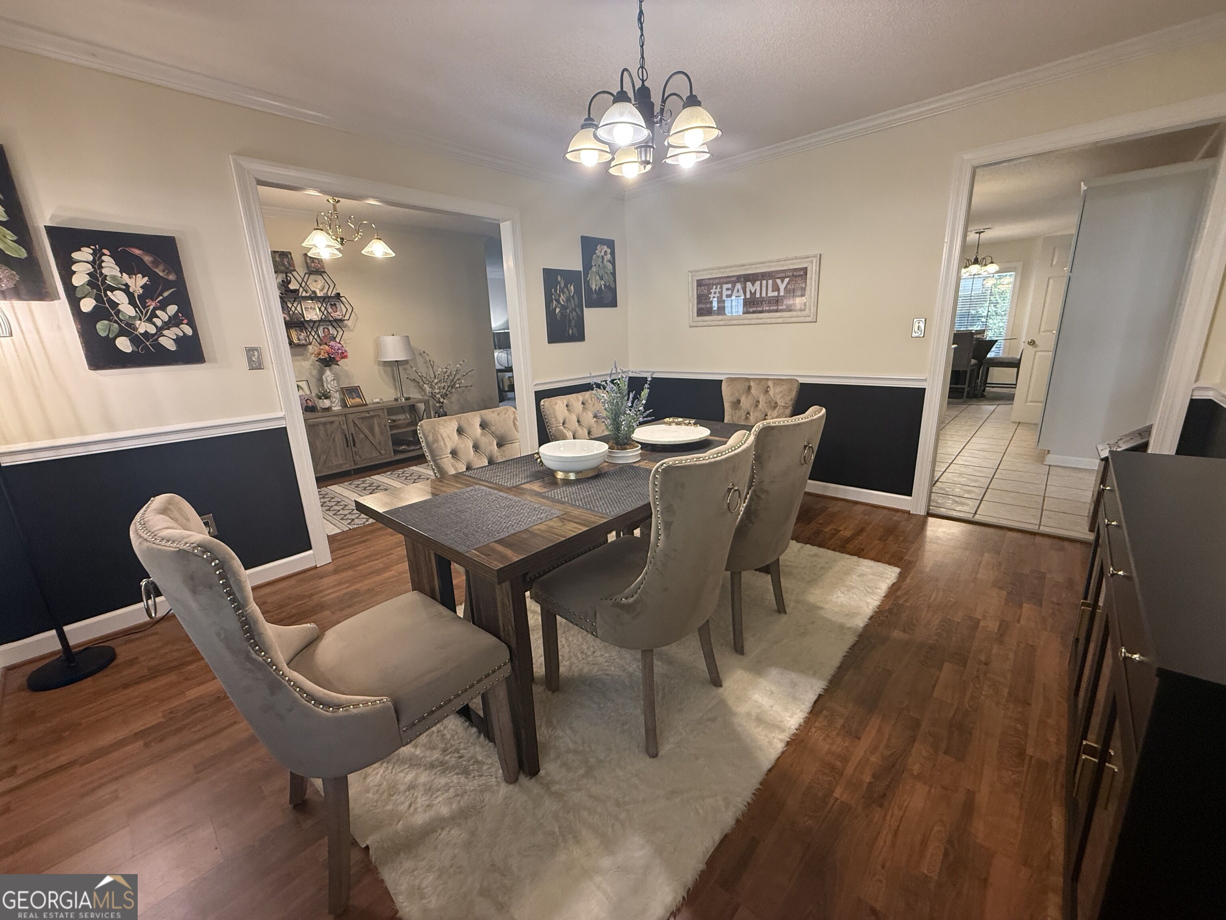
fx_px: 496
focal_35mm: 14
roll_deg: +2.2
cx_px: 613
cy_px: 460
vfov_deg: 85.7
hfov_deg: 102.1
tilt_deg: -15.3
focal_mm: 2.22
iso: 250
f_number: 2.2
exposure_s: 1/60
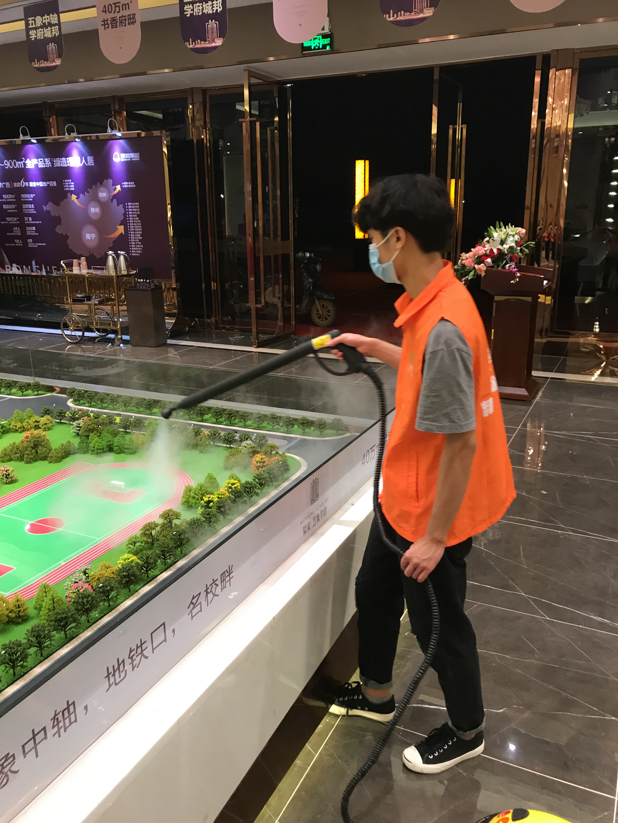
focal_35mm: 28
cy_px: 412
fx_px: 667
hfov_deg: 49.7
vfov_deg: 63.4
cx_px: 309
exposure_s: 1/17
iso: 64
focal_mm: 3.99
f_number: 1.8
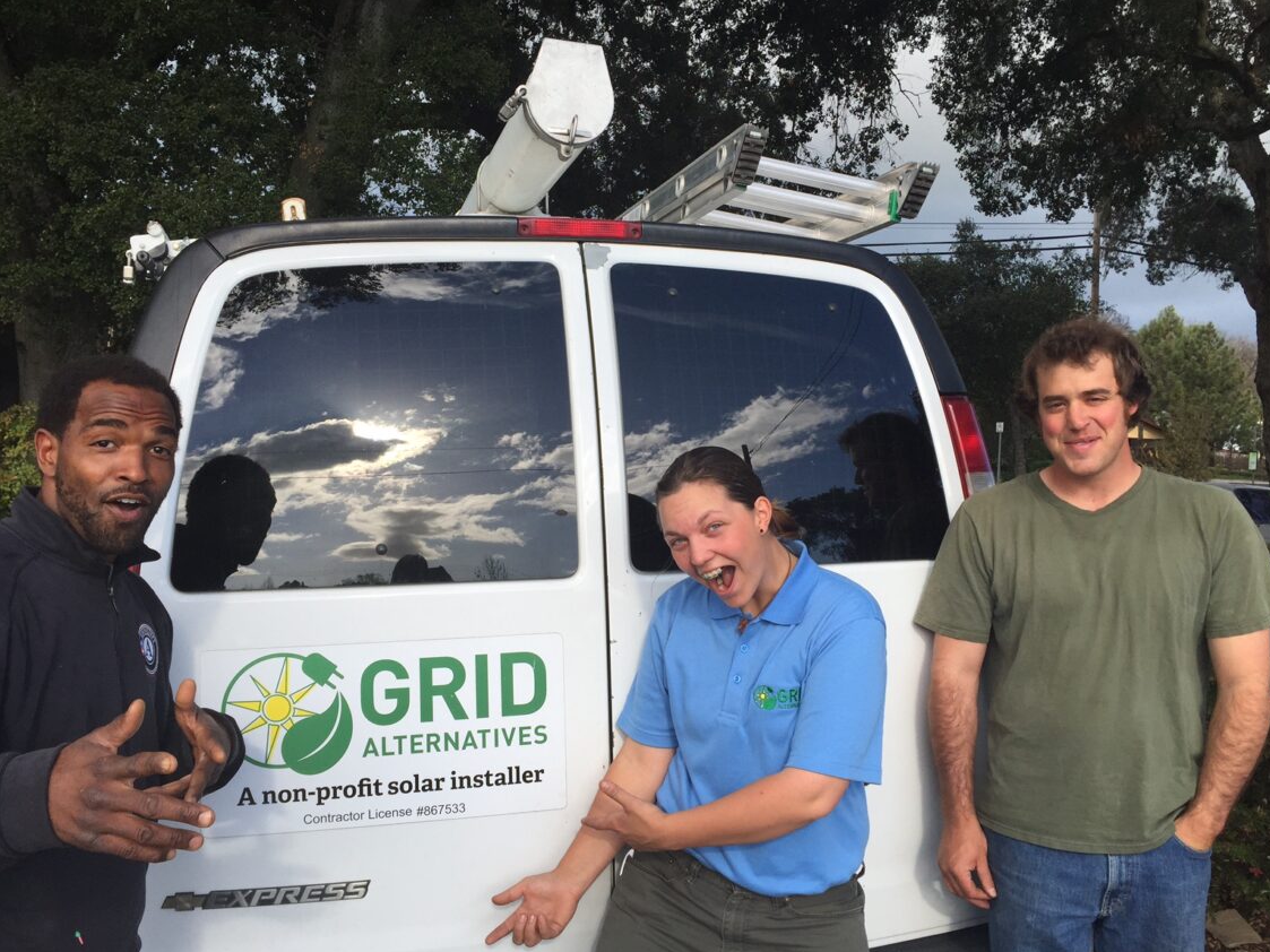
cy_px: 469
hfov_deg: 58.4
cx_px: 641
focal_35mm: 31
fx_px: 1137
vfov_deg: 45.4
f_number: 2.2
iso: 32
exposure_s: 1/898
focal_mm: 4.15
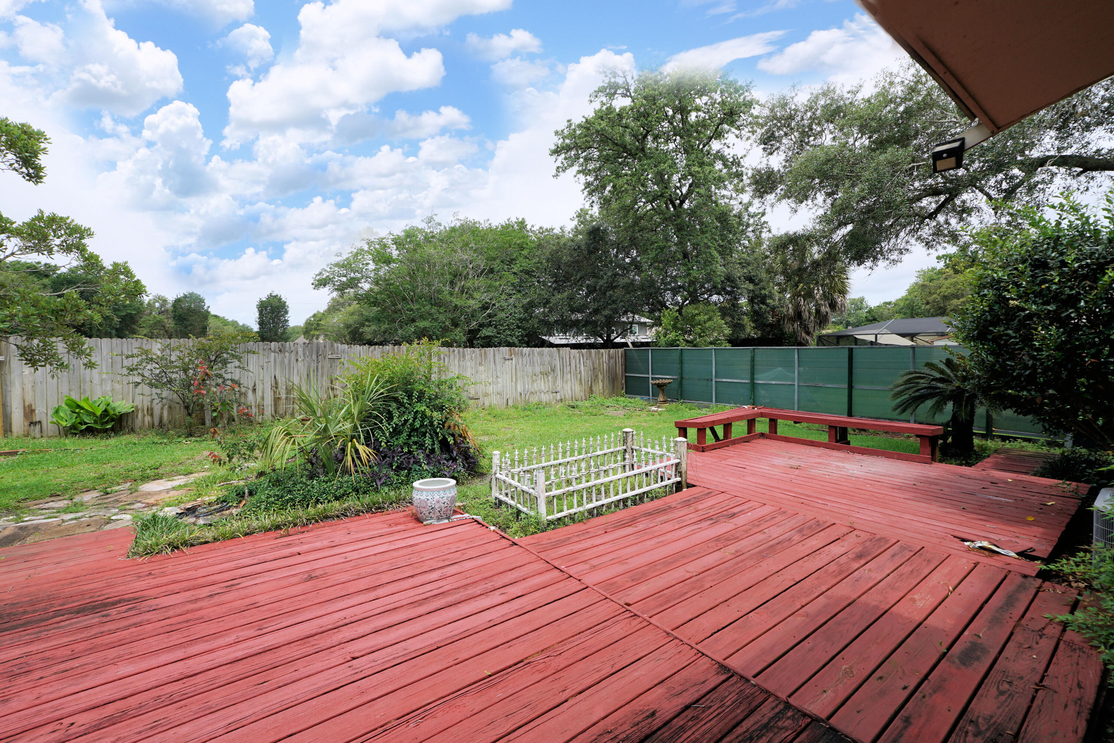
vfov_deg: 77.3
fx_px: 464
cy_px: 372
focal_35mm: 15
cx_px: 557
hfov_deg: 100.4
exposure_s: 1/250
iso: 100
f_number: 8
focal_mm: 10
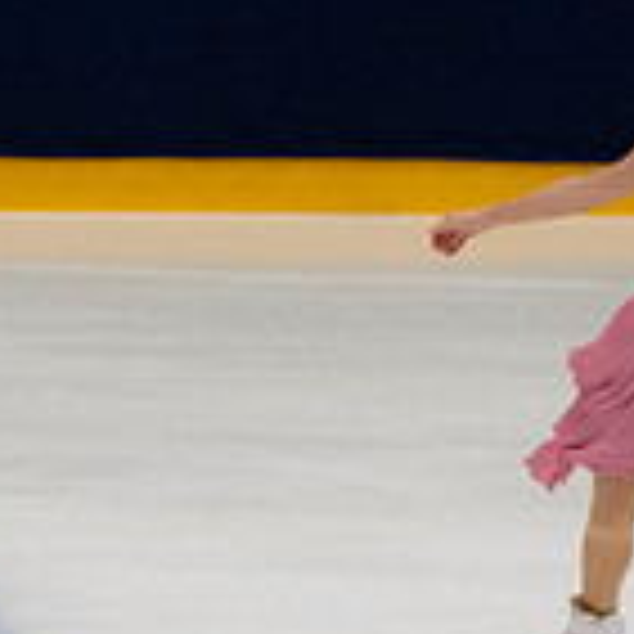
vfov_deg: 2.5
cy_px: 735
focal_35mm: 700
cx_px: -512
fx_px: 14505
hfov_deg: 2.5
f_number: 5.6
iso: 900
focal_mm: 95
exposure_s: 1/320
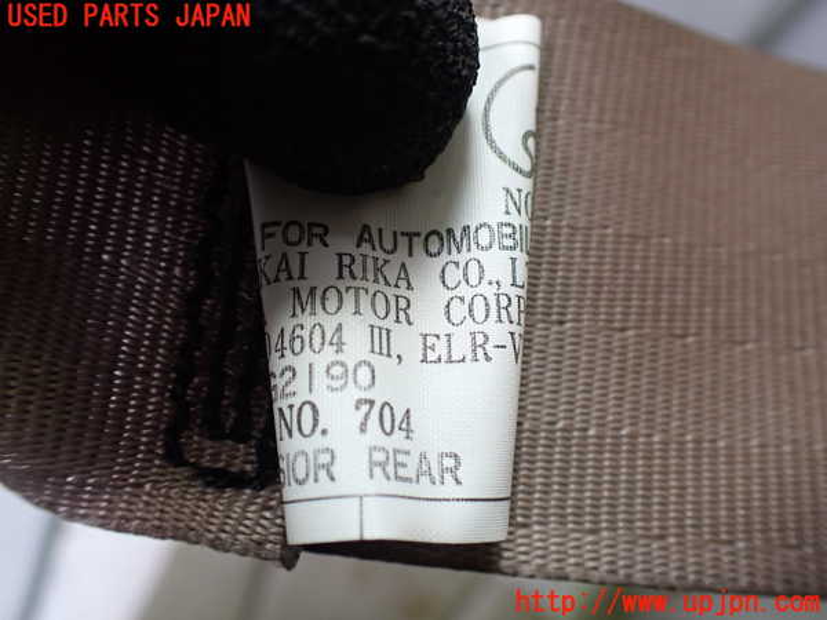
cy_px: 310
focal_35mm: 30
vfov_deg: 46.8
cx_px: 414
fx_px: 717
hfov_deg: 60.0
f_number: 2.3
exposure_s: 1/125
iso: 320
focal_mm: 5.4
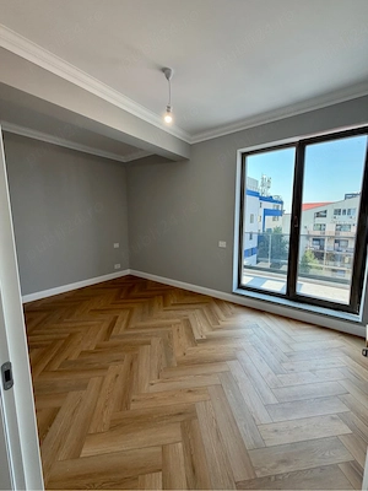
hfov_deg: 85.7
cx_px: 184
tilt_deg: -8.0
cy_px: 246
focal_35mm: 14
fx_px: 198
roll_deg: +0.3
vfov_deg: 102.1
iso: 100
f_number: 2.2
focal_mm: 2.22
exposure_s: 1/121
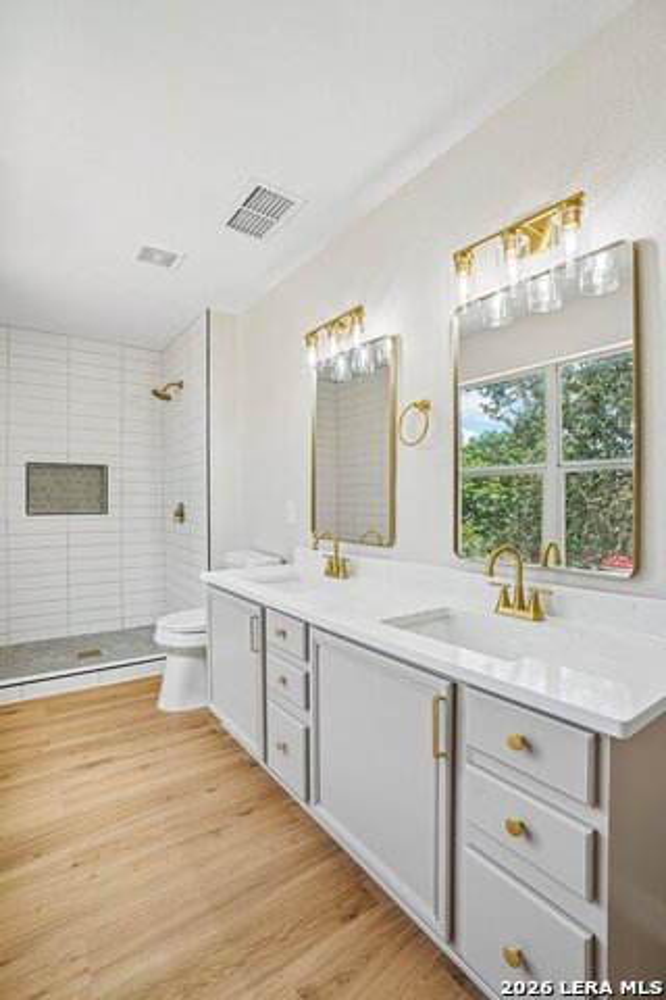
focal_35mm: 16
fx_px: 444
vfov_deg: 96.7
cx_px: 333
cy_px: 500
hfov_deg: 73.7
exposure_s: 1/100
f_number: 8
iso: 400
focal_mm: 16
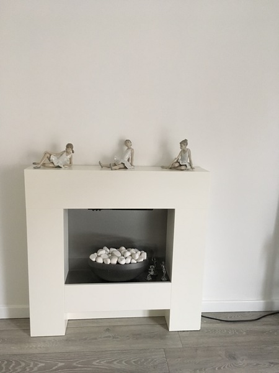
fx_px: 312
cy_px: 186
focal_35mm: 29
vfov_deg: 61.7
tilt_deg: -12.5
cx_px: 140
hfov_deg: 48.2
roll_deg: -0.6
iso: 200
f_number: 2.2
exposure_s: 1/20
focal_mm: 4.15
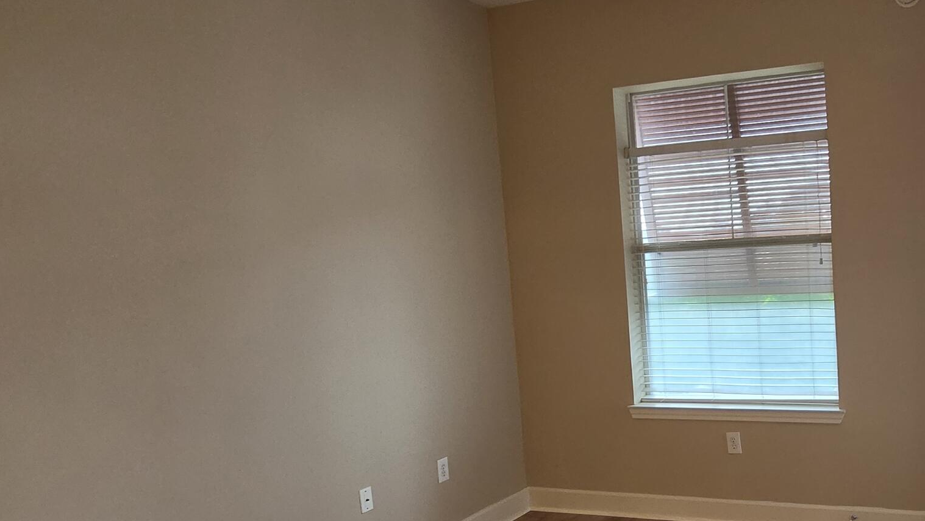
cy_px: 340
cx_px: 748
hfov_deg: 61.9
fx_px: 687
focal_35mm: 28
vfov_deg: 41.1
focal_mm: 2.2
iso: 250
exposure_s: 1/60
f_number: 2.2
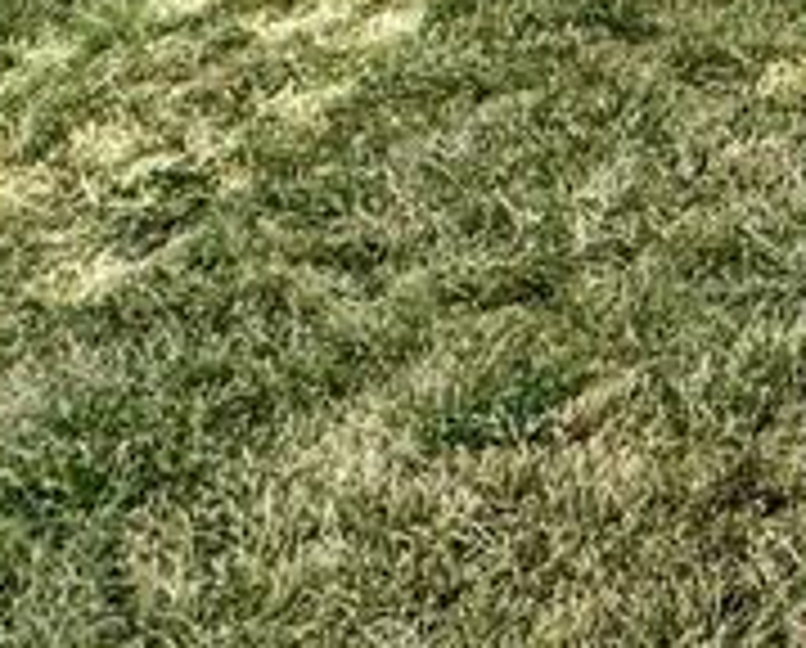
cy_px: -702
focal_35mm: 78
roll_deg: -1.1
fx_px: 1865
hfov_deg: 13.7
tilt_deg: -4.4
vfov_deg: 15.3
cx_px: 2094
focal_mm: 2.22
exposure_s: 1/1323
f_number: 2.2
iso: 50
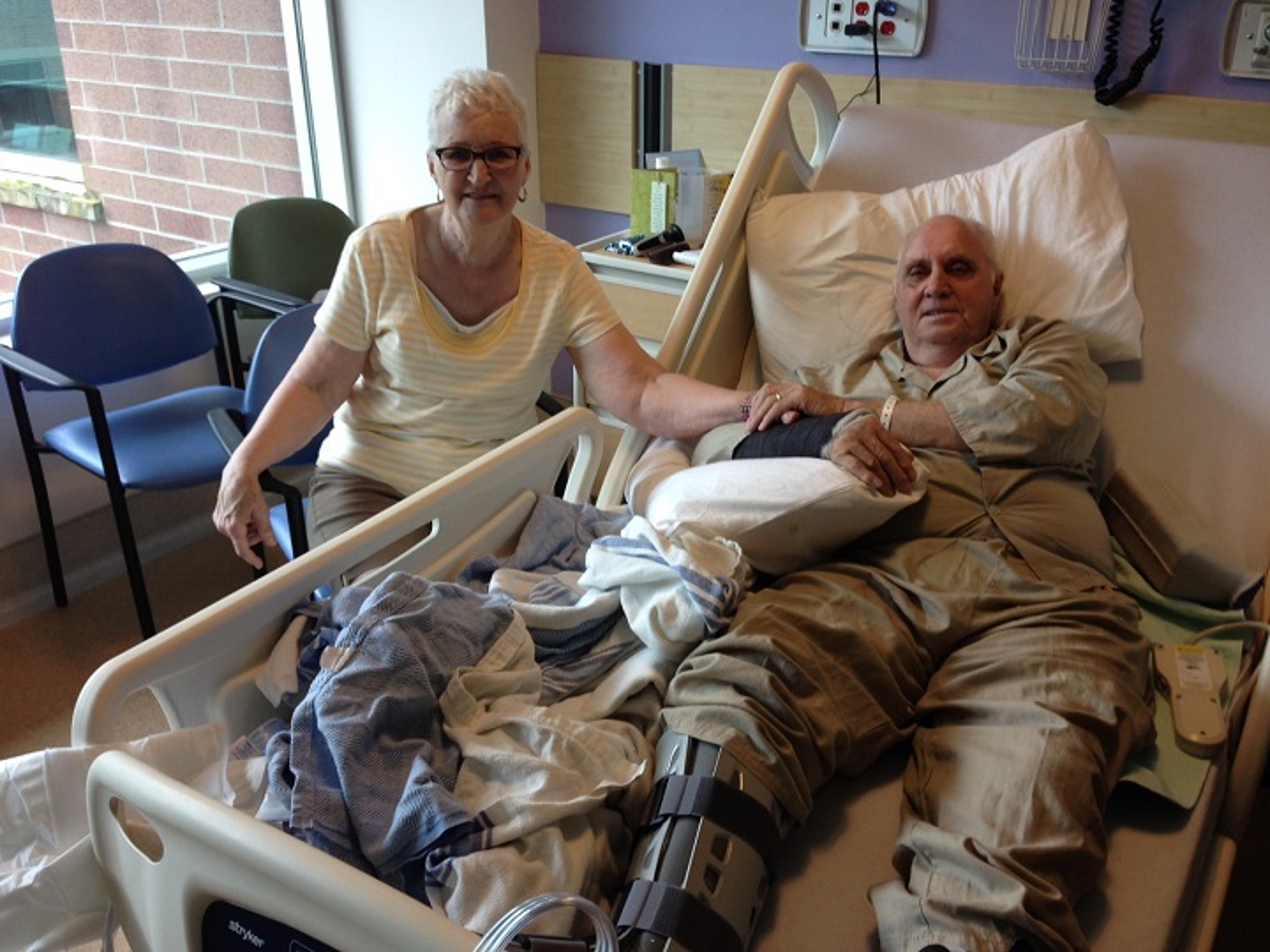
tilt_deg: -22.5
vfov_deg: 42.9
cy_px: 476
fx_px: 1211
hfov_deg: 55.4
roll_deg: -1.9
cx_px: 635
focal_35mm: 33
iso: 50
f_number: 2.4
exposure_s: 1/24
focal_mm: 4.12
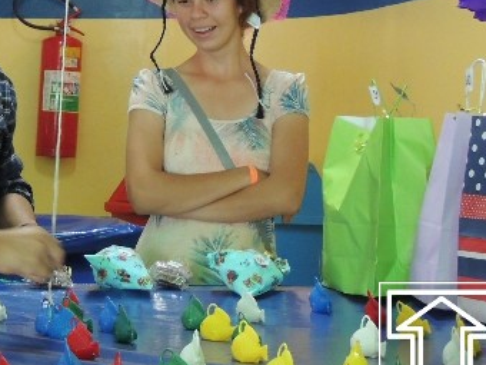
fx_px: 1980
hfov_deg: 13.8
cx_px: -10
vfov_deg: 10.5
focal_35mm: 141
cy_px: 72
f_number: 3.7
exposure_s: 1/15
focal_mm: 10.7
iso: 800
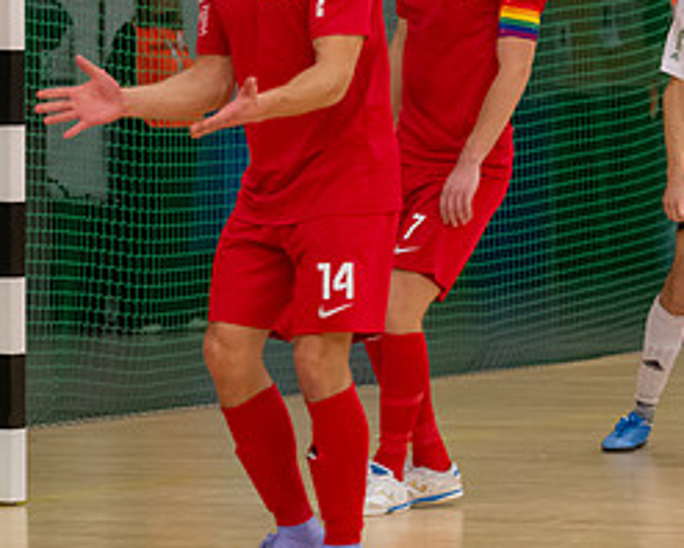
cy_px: 192
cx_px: -114
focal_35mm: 269
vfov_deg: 5.8
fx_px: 5450
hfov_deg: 7.1
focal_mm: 122
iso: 4500
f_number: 4.8
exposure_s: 1/640
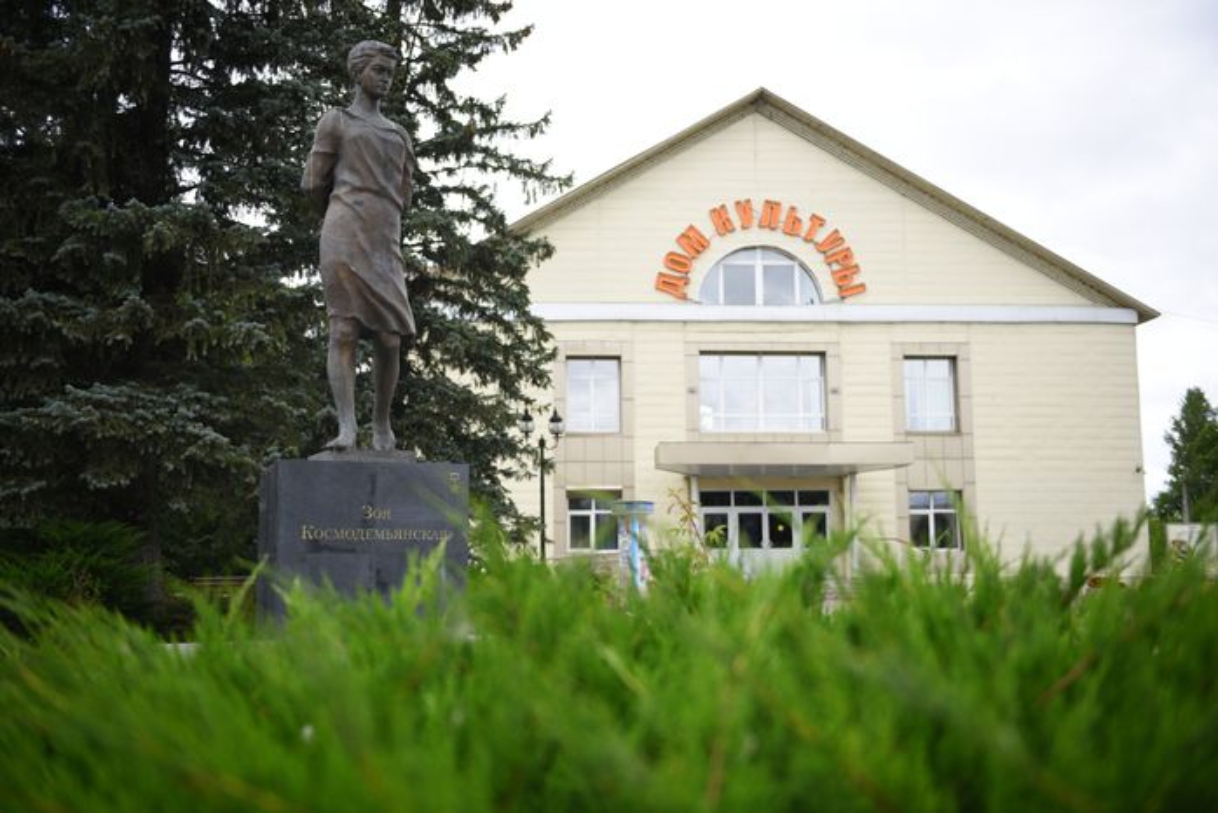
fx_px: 1286
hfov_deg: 50.7
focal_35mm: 38
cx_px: 609
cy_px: 406
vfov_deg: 35.1
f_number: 2.8
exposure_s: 1/2000
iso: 400
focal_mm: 38
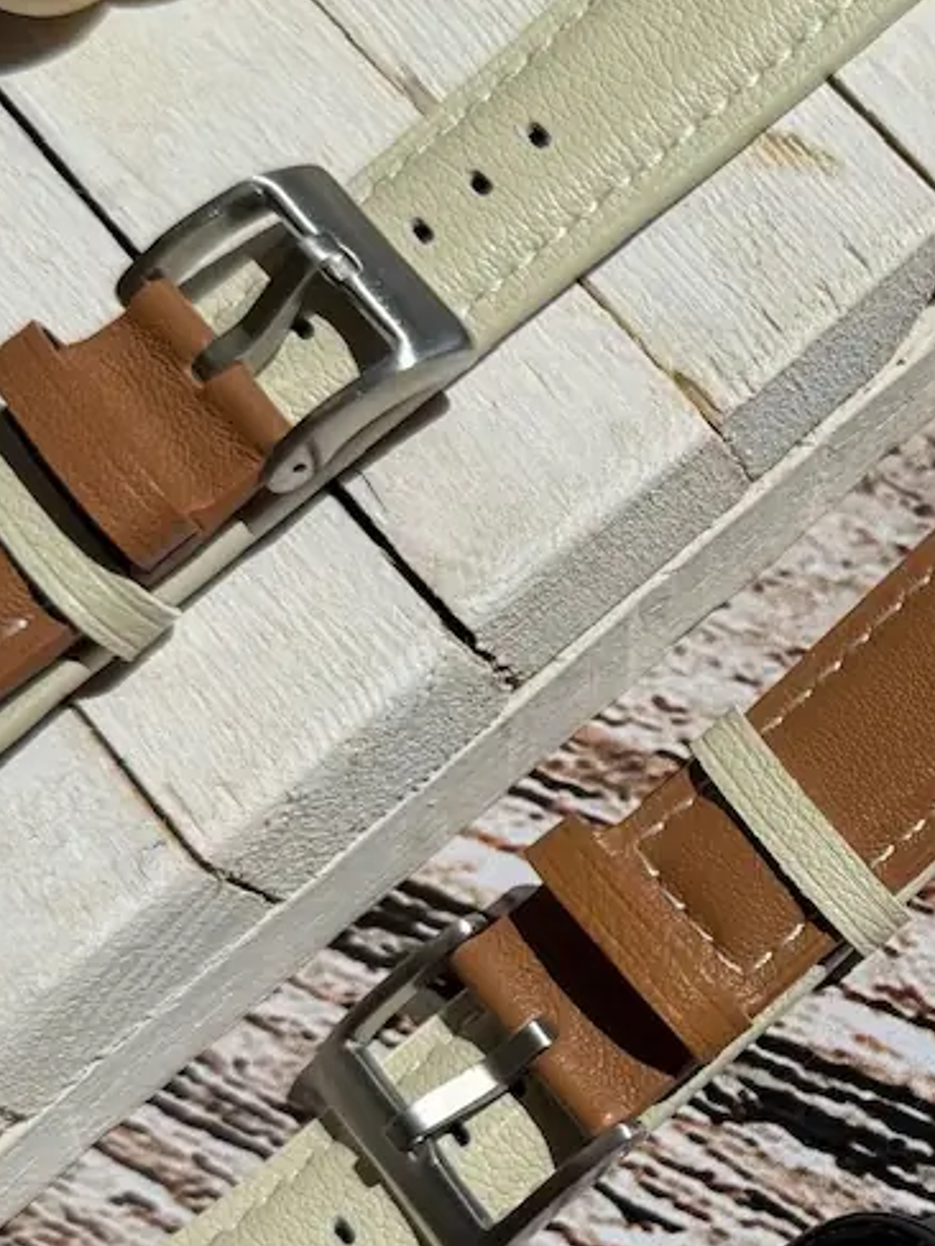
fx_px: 2269
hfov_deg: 22.0
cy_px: 850
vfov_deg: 30.5
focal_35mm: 63
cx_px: 1030
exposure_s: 1/12346
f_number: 1.78
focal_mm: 6.76
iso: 80
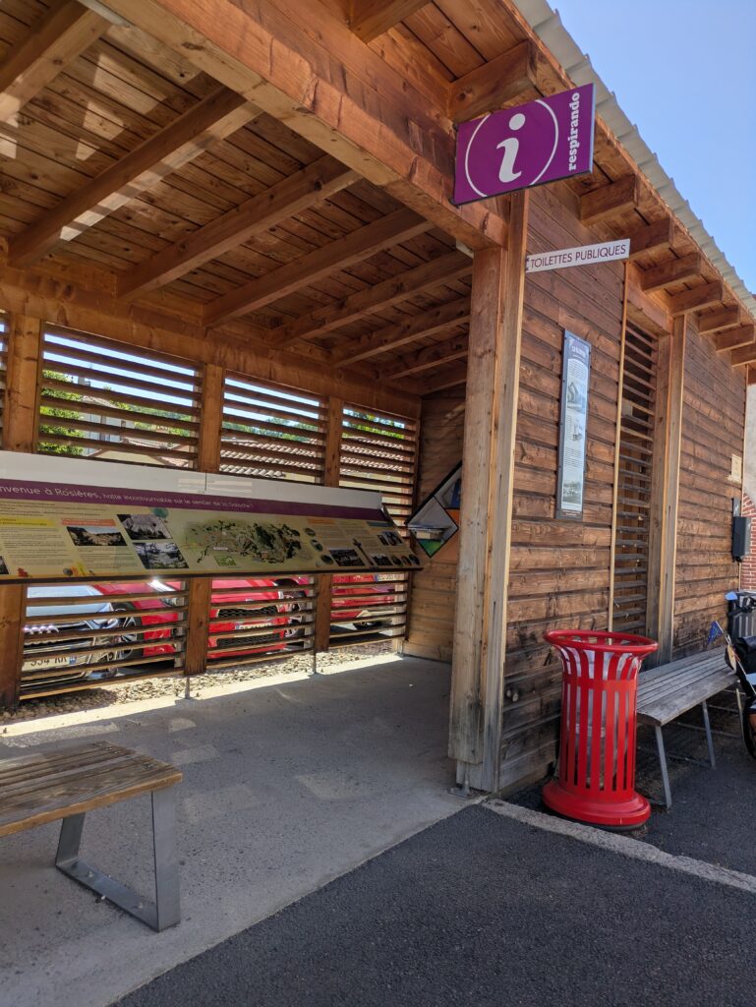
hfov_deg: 54.9
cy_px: 504
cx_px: 378
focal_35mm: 25
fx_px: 727
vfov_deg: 69.4
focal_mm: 5.43
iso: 46
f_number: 1.89
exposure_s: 1/1110
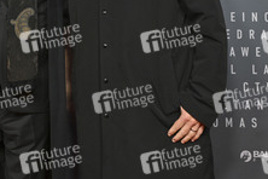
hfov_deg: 31.1
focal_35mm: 61
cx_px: 19
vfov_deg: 21.6
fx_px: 454
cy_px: 8
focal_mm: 30
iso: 1250
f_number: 4.5
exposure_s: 1/200
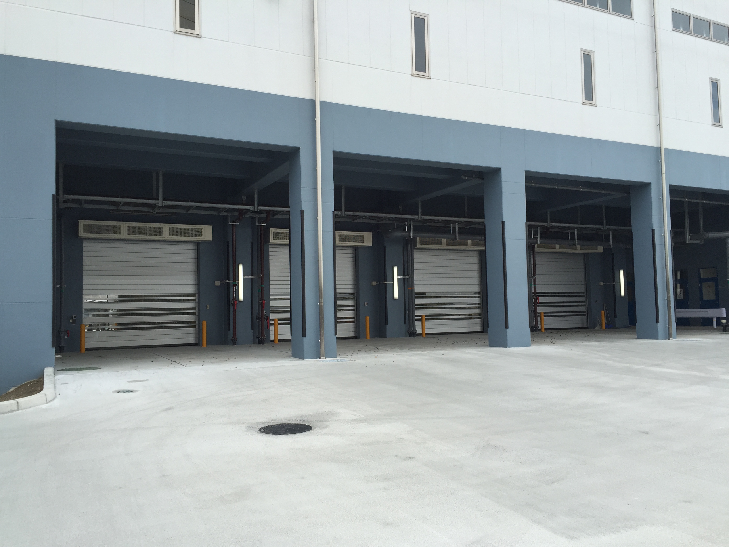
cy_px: 274
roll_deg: +0.8
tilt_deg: +2.9
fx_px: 611
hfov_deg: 61.7
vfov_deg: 48.2
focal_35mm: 29
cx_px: 364
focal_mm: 4.15
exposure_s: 1/494
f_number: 2.2
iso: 32
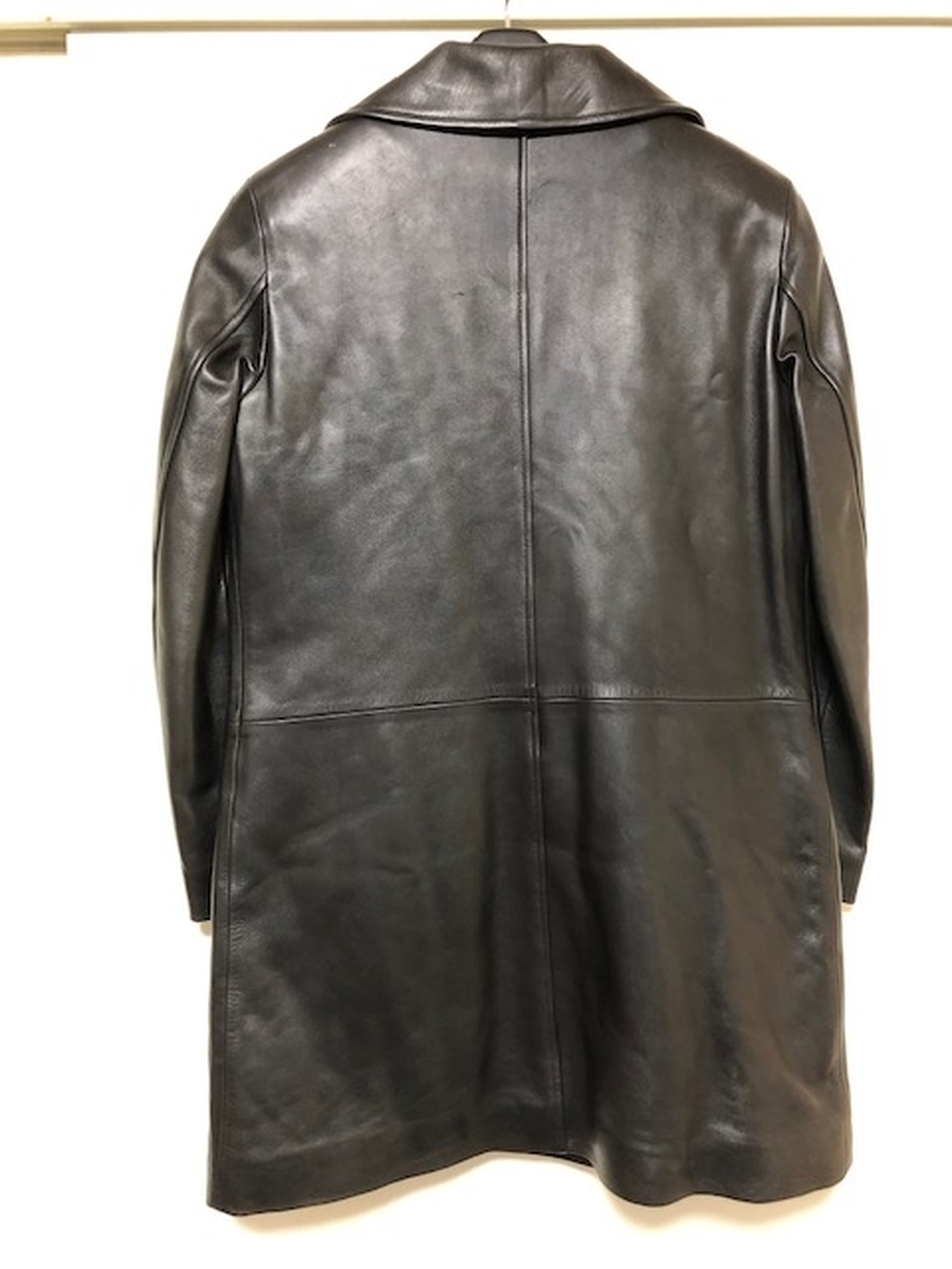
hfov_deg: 49.7
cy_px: 634
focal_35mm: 28
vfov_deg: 63.4
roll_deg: +1.5
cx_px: 476
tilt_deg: -5.5
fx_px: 1027
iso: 100
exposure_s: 1/10
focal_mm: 3.99
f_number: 1.8
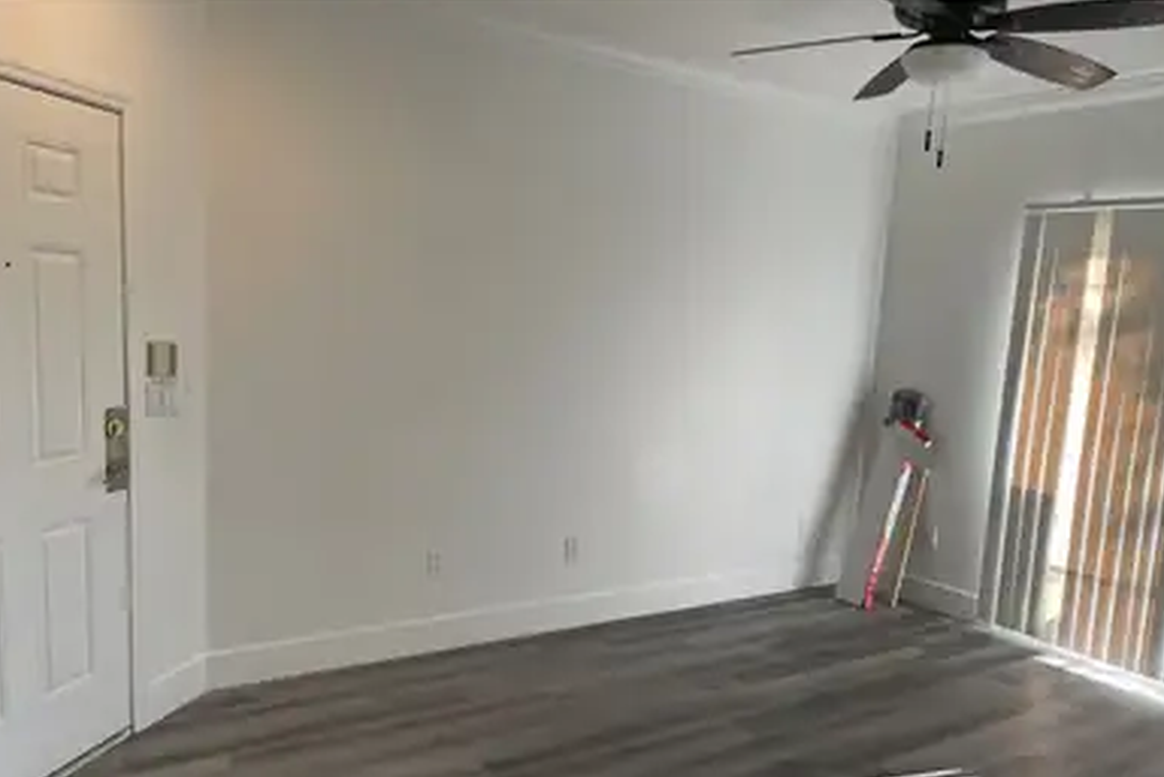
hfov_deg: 67.4
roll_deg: -2.6
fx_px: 873
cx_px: 587
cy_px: 447
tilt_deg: -7.9
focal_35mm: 27
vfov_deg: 47.8
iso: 80
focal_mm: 5.1
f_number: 1.6
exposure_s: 1/120
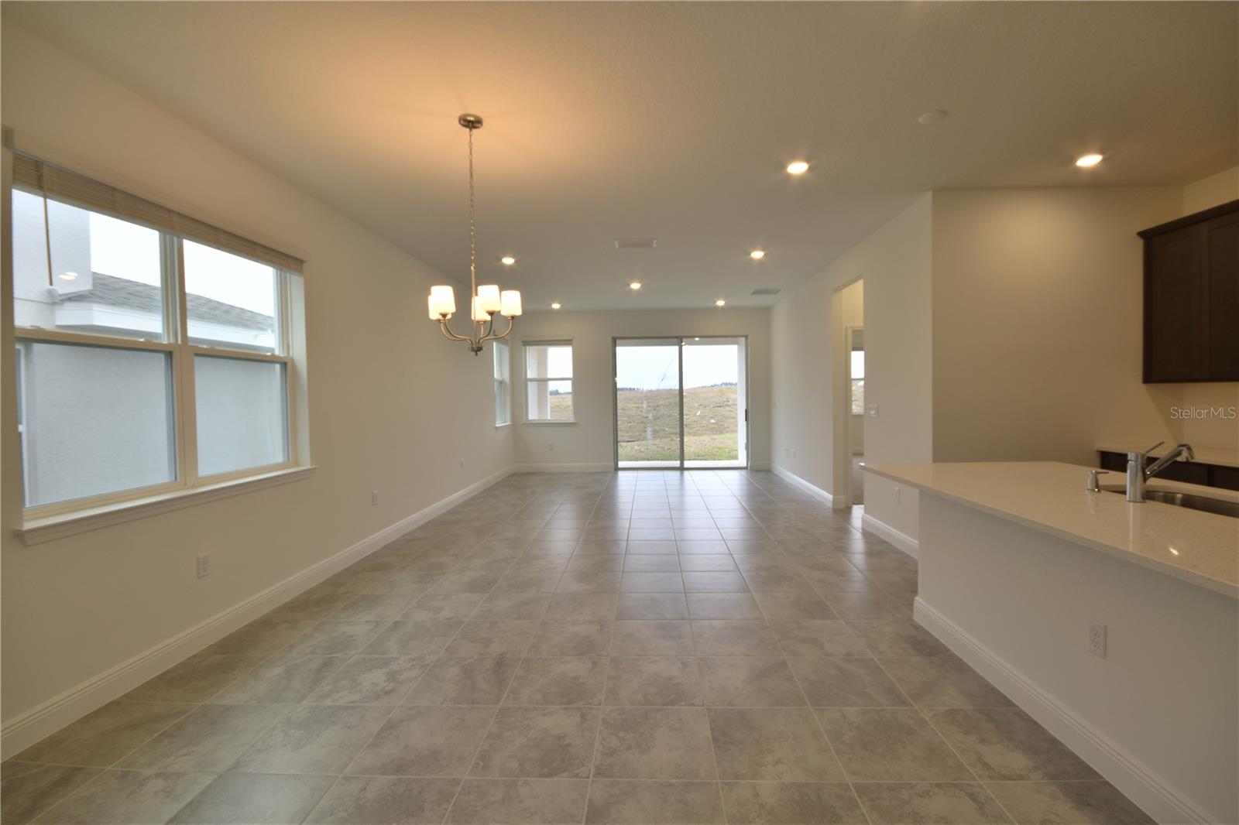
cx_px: 620
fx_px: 516
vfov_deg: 77.3
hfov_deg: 100.4
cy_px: 412
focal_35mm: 15
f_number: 10
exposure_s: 1/15
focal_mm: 10
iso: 100
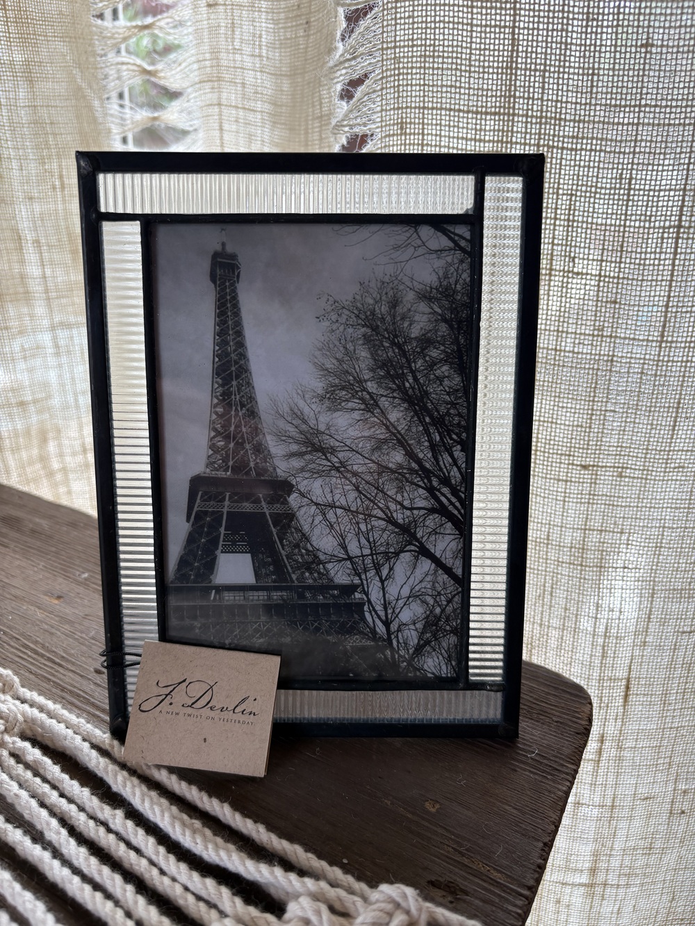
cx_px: 348
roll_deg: -1.7
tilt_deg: -22.2
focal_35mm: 26
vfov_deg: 67.3
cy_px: 463
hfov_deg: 53.1
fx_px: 696
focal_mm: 5.96
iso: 50
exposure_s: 1/122
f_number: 1.6
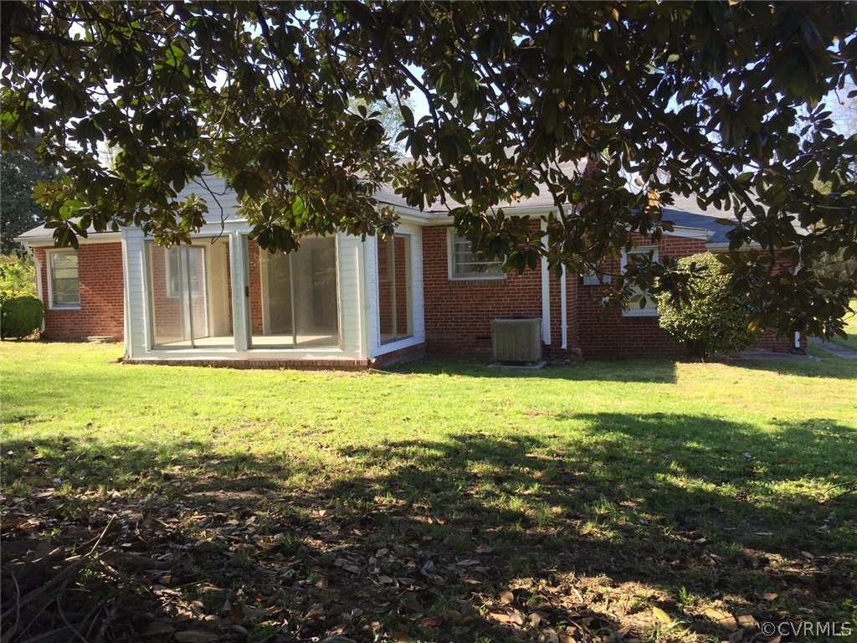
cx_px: 428
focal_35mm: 29
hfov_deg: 61.7
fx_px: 718
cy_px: 322
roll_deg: +2.9
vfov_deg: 48.2
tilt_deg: -4.1
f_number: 2.2
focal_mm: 4.15
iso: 32
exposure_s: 1/501
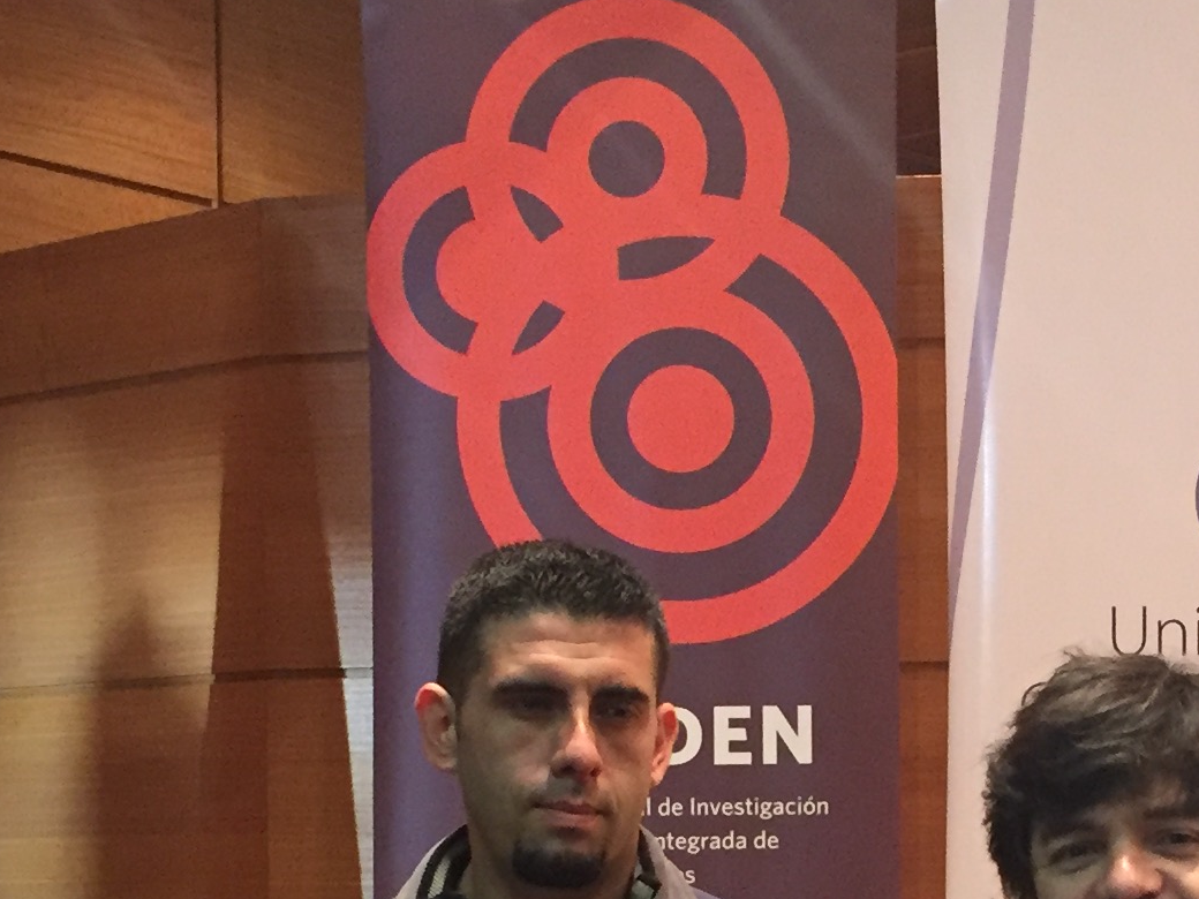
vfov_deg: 15.8
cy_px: 1007
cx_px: 917
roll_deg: -0.2
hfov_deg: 21.3
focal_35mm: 91
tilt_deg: -1.0
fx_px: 3152
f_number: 2.2
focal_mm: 4.15
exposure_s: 1/33
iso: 320
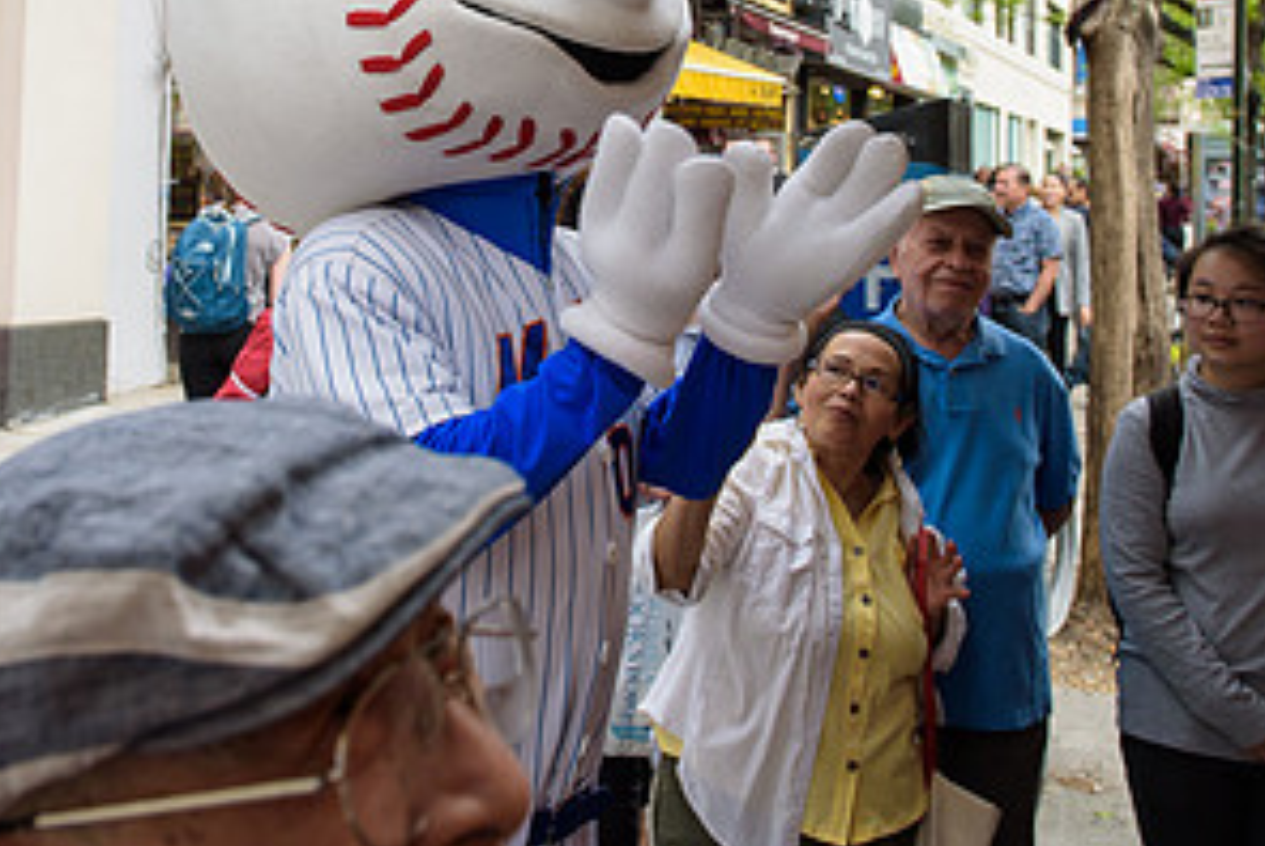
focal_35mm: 47
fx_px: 1653
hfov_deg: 41.7
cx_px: 521
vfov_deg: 27.8
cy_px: 100
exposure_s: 1/250
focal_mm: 24
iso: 200
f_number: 4
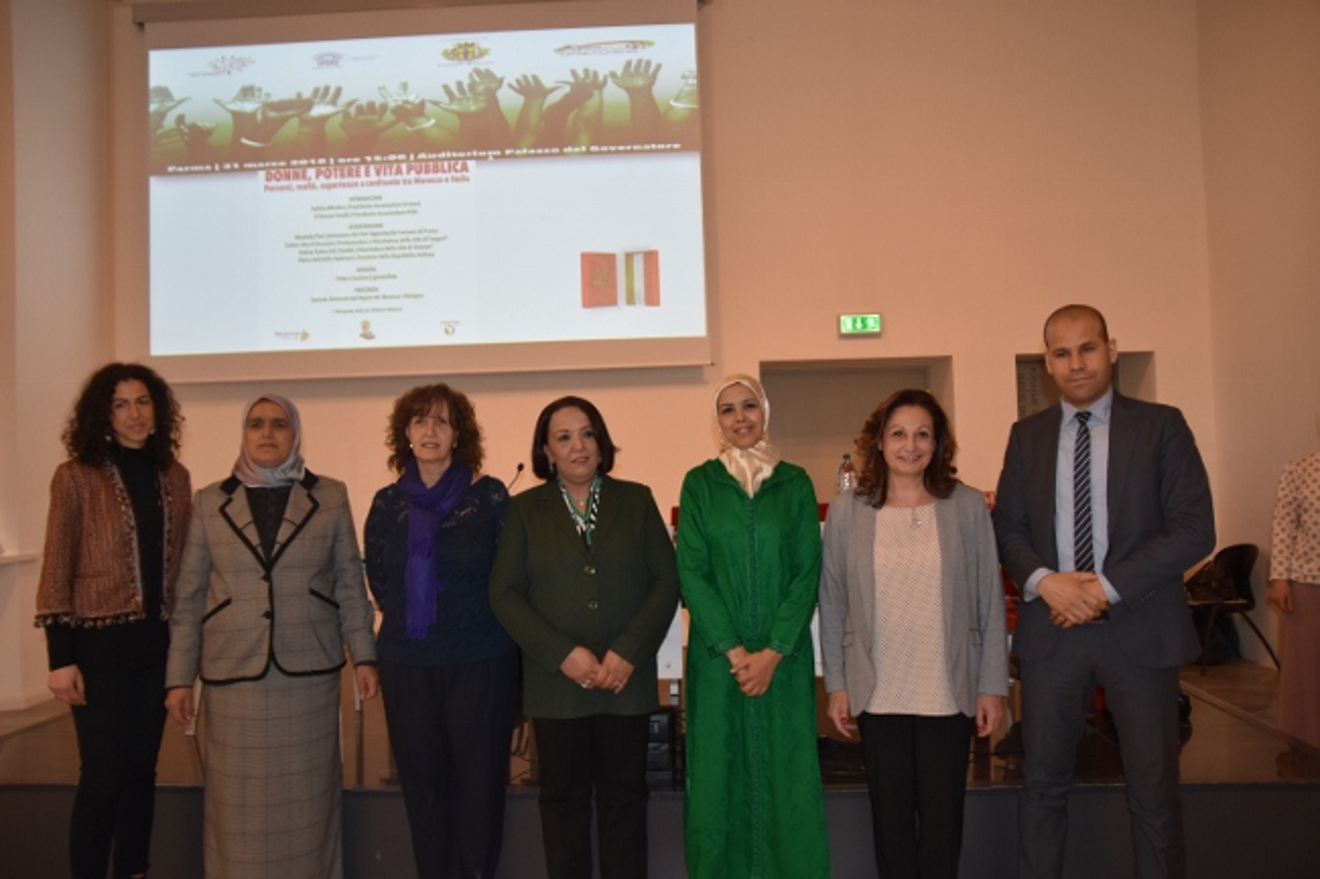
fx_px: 935
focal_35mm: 26
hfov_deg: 70.5
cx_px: 660
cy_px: 440
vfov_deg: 50.4
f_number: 2.8
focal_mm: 17
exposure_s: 1/80
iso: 400
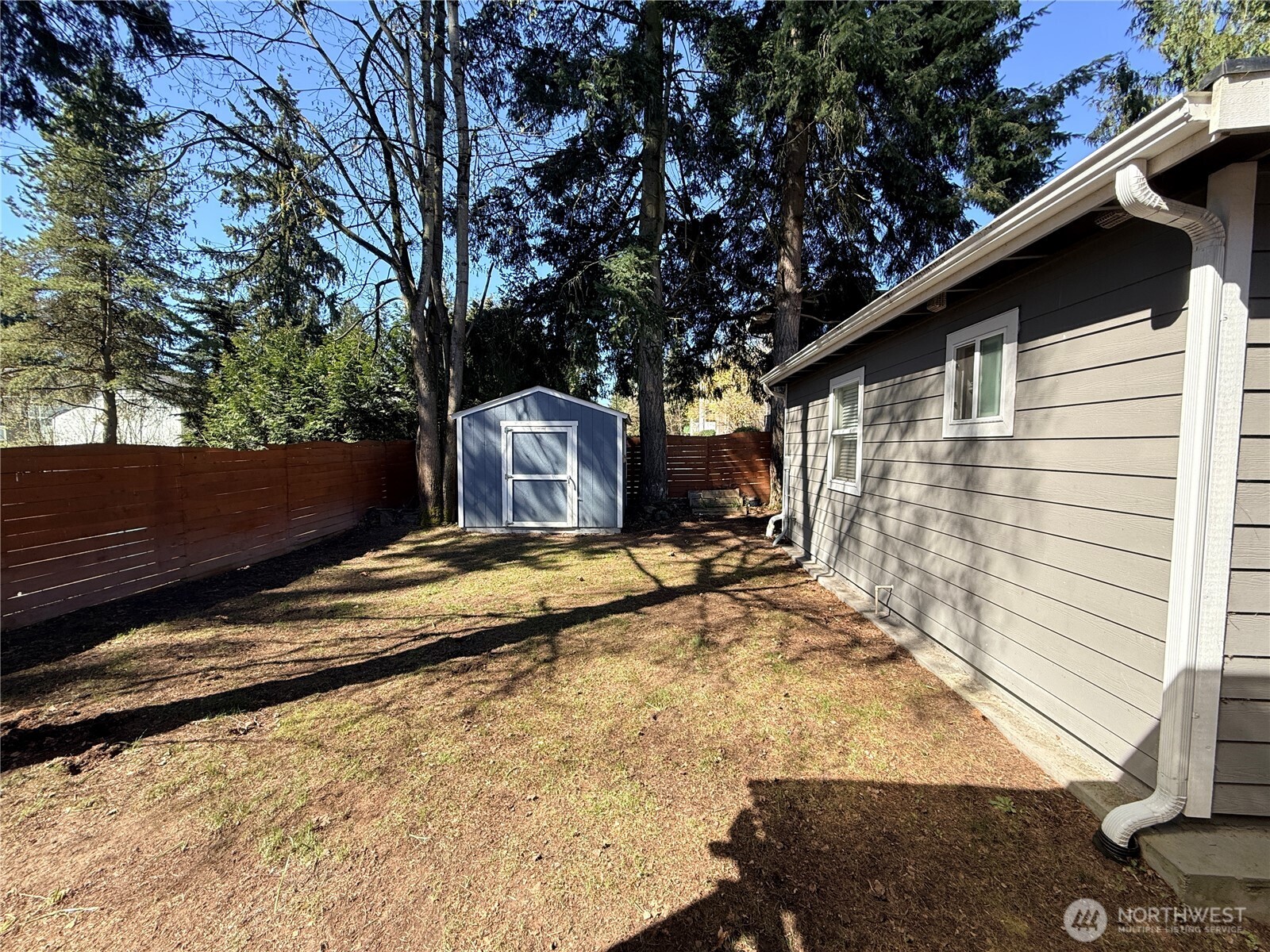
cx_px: 635
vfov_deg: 85.7
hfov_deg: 102.1
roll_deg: -0.5
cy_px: 476
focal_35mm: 14
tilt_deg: -2.6
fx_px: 514
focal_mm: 2.22
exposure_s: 1/408
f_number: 2.2
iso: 50
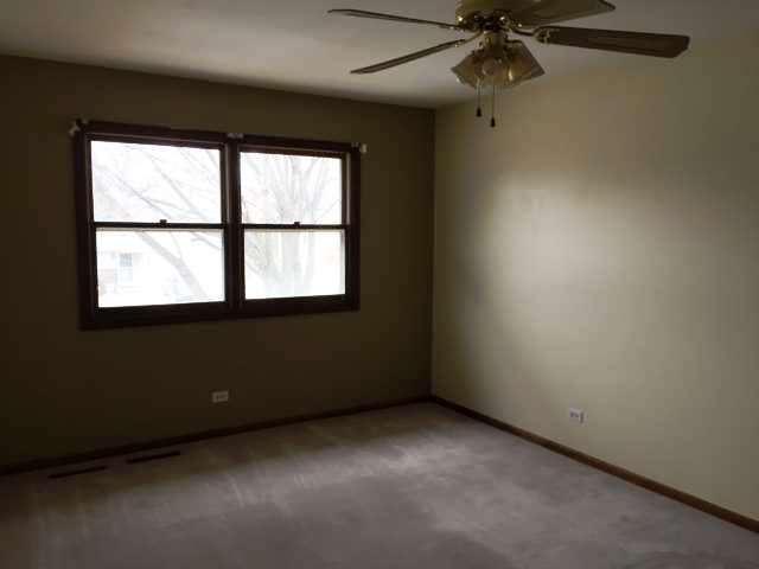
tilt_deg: -5.8
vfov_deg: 48.2
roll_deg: -1.0
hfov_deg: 61.7
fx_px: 636
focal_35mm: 29
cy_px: 284
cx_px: 380
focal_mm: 4.15
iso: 32
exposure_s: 1/30
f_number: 2.2
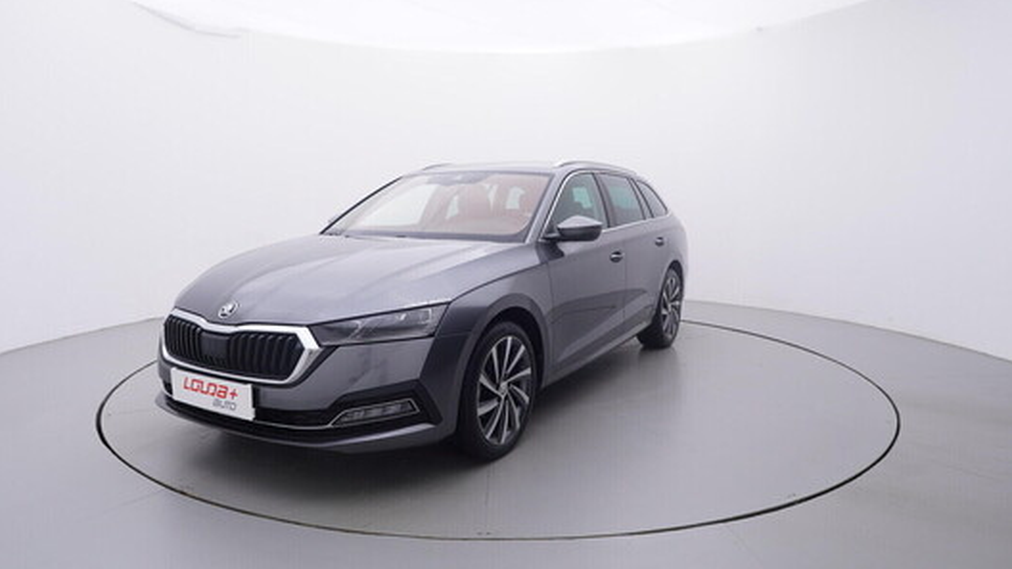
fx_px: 659
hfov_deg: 75.0
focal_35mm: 25
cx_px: 492
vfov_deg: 46.7
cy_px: 277
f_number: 5
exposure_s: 1/80
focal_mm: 15
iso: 200
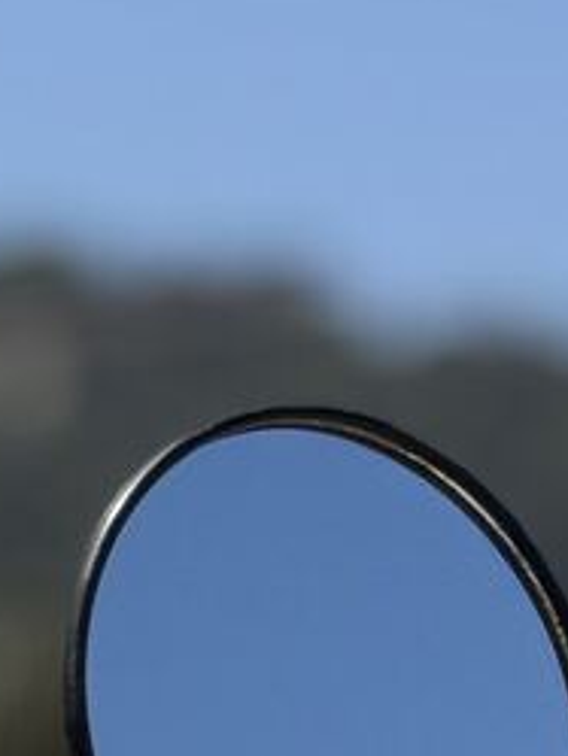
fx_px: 5050
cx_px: 252
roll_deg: -0.9
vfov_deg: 8.1
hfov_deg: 6.4
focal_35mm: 231
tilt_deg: -2.7
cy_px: 1558
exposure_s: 1/11364
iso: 64
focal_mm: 6.76
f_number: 1.78
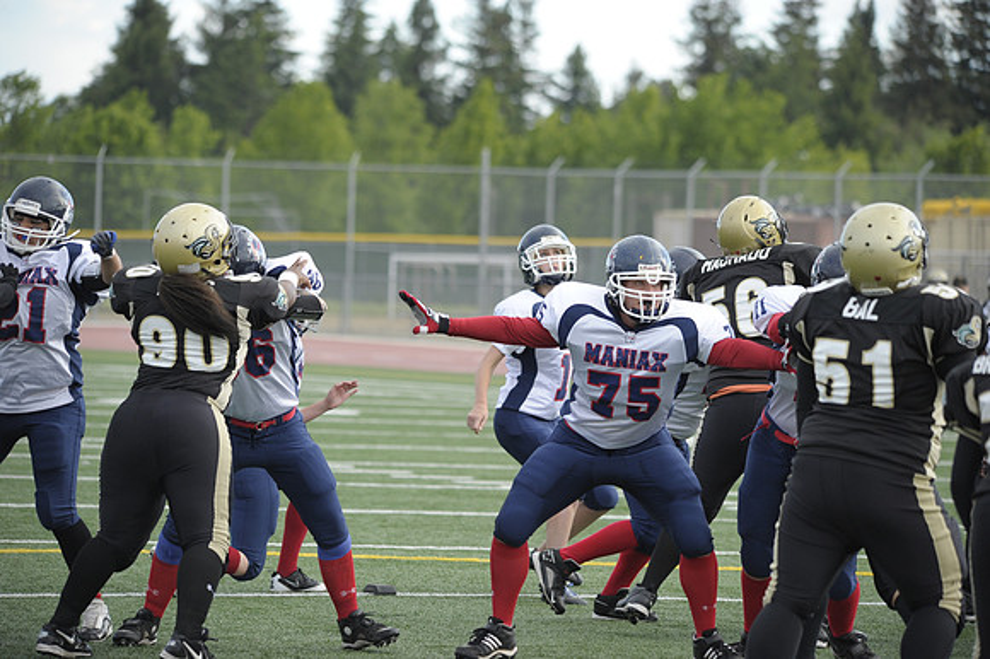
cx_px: 495
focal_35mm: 250
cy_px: 330
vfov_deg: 5.5
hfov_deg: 8.2
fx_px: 6871
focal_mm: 250
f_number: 5.6
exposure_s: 1/1000
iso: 1100
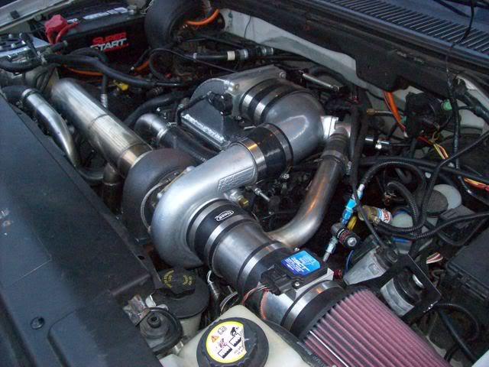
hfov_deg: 51.4
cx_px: 244
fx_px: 509
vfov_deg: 39.7
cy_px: 184
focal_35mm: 36
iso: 400
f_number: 2.7
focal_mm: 6
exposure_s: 1/128
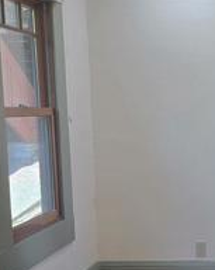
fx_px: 598
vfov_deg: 25.3
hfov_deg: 18.9
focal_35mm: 75
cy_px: 176
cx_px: 280
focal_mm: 6.3
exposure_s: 1/120
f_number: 1.7
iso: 125
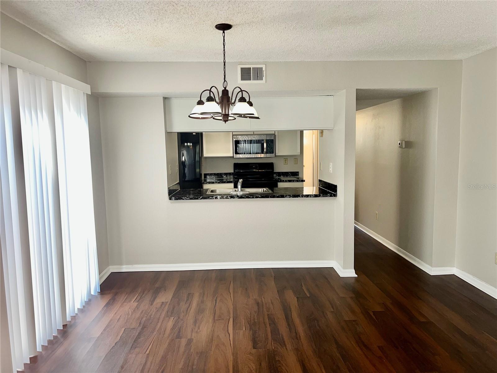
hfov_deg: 67.3
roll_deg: +1.0
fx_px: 373
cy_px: 186
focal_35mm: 26
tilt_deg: -6.6
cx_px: 248
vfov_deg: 53.1
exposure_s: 1/120
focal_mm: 5.7
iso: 40
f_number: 1.5
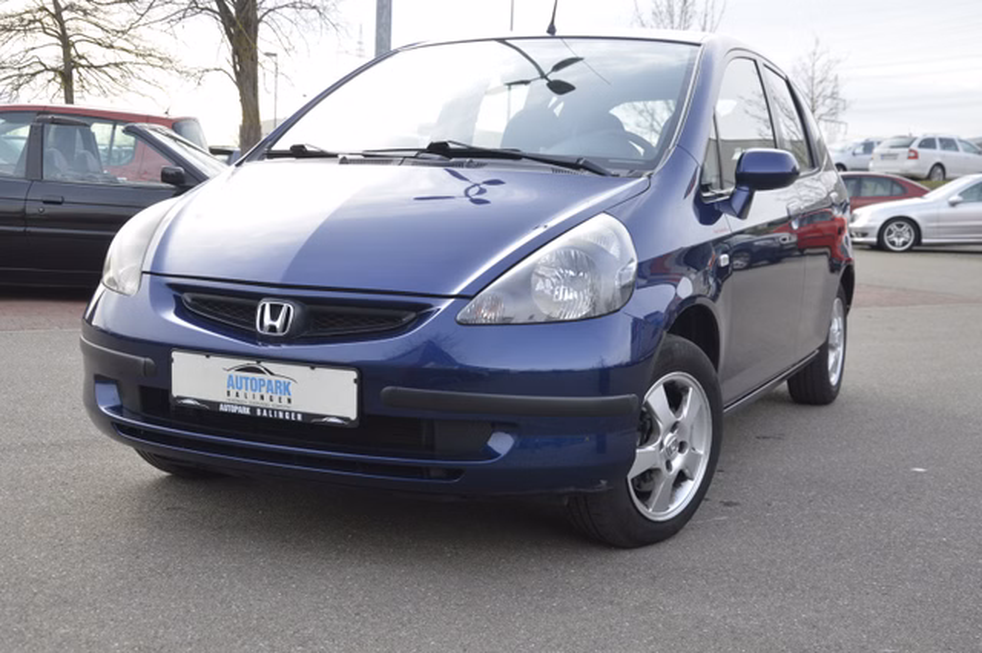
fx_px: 1227
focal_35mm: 45
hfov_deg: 43.6
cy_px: 326
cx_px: 491
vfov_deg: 29.8
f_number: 5.6
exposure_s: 1/125
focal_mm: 30
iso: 110
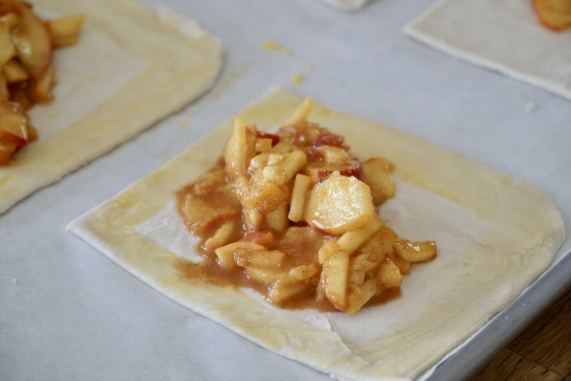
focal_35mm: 111
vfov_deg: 12.3
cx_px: 286
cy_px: 190
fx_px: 1760
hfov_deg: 18.4
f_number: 5.6
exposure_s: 1/125
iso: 5000
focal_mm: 74
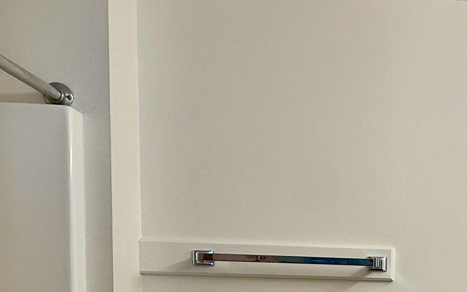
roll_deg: -0.9
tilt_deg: -4.0
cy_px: 328
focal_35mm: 43
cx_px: 446
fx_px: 547
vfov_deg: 27.2
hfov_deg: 41.4
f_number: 2.2
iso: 50
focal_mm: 2.22
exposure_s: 1/120
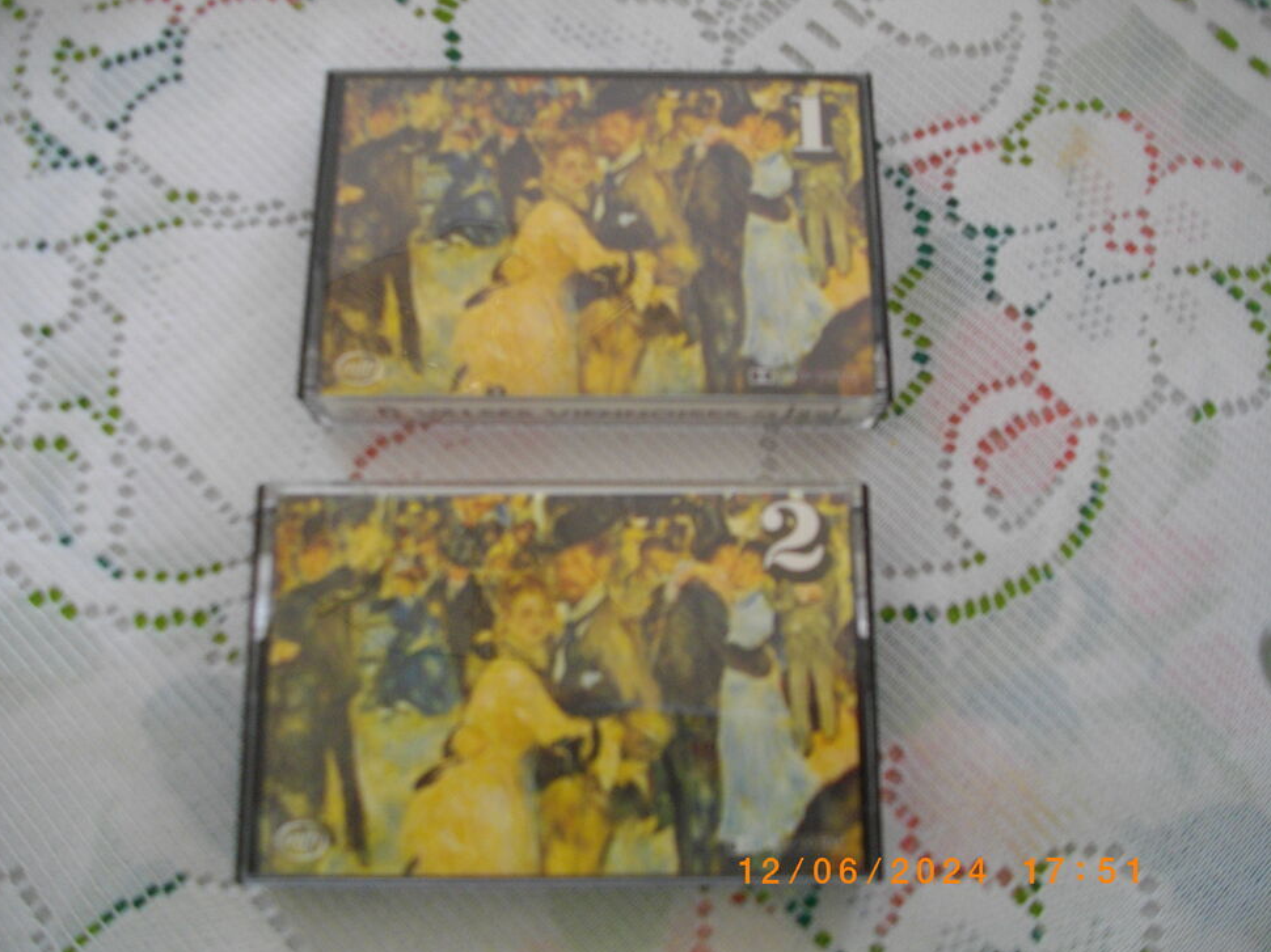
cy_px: 486
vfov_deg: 42.9
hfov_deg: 55.4
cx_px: 621
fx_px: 1211
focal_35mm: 33
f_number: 2.9
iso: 194
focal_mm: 5.7
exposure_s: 1/125
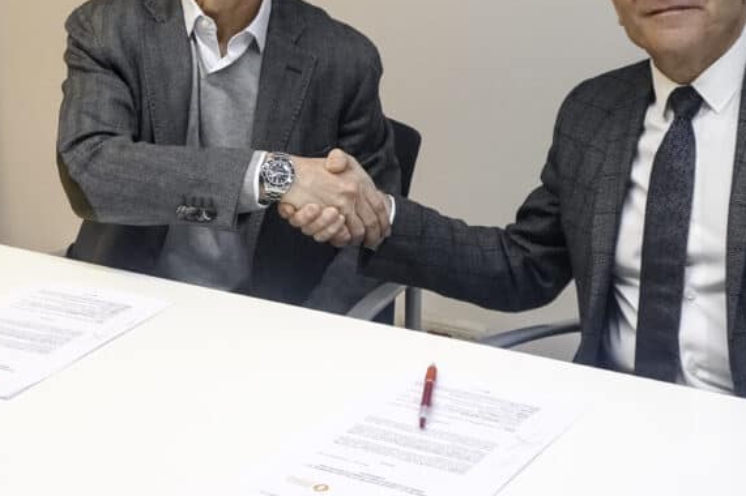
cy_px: 29
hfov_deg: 27.4
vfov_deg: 18.0
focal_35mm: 74
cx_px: 365
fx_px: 1532
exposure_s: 1/160
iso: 1250
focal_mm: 22
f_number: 4
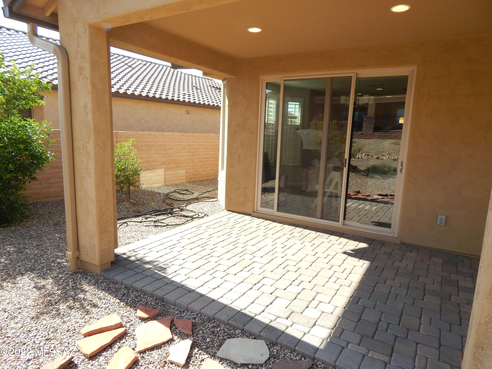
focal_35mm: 23
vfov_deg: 58.9
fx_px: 327
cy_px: 184
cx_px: 246
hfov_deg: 73.9
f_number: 3
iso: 125
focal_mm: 4
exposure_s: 1/400
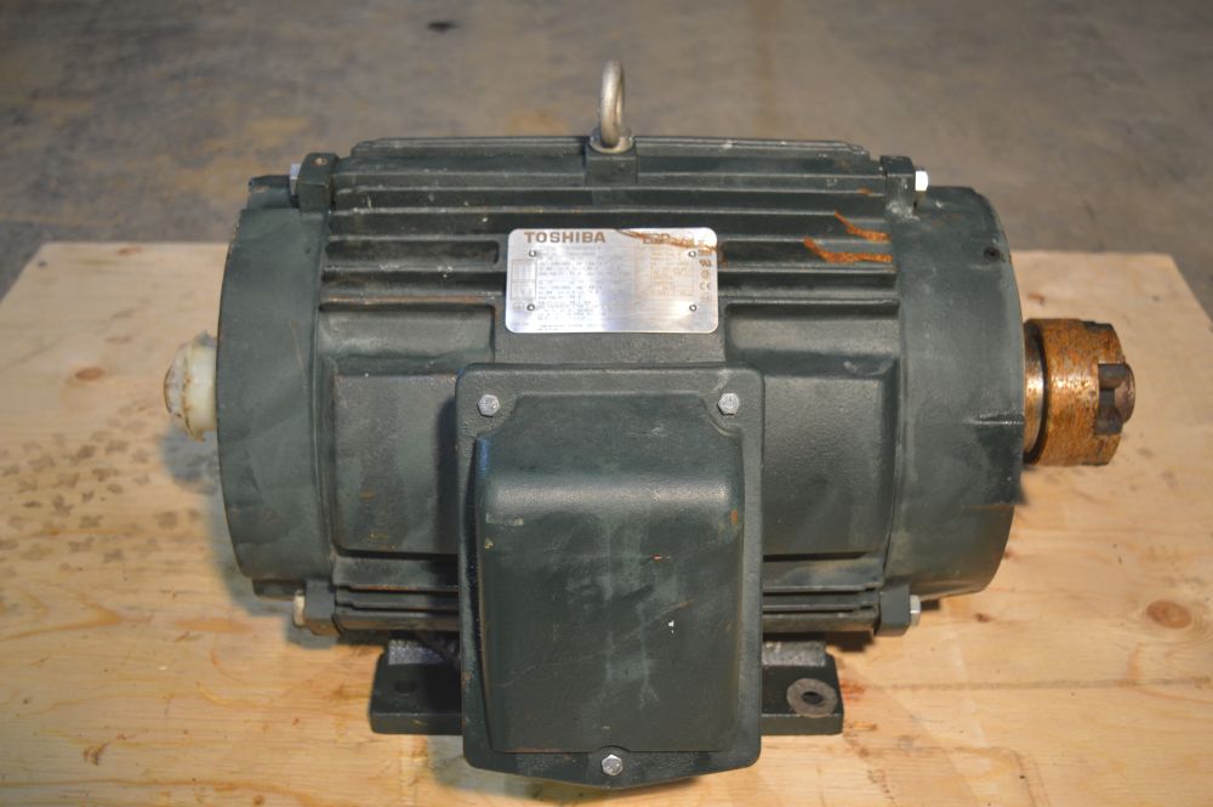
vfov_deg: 29.8
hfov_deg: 43.6
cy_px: 404
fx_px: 1515
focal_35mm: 45
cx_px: 606
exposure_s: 1/30
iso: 400
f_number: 4.2
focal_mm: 30
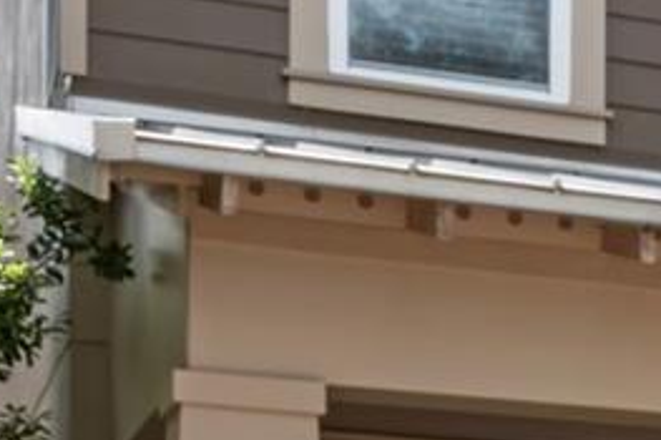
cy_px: 269
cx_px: 968
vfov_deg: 10.7
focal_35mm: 128
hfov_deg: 15.0
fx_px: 2349
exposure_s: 1/6
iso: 160
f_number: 22
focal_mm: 13.7
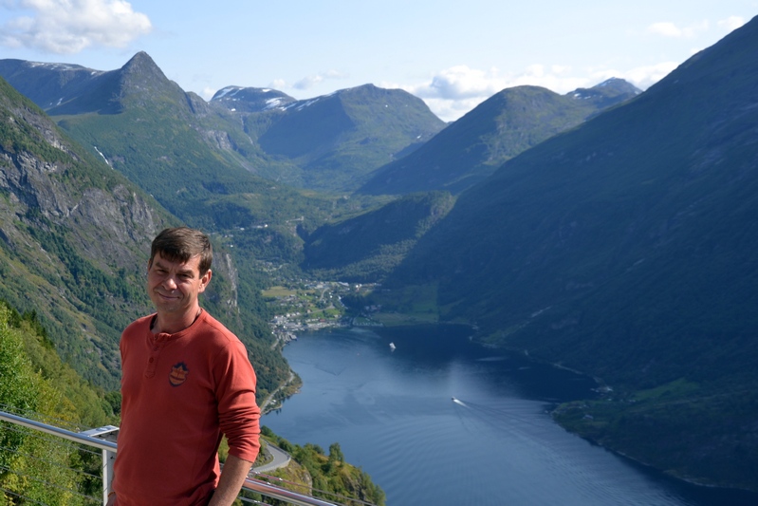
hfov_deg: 46.4
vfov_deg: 31.9
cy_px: 253
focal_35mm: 42
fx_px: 884
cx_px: 379
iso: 100
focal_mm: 28
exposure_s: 1/200
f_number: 7.1
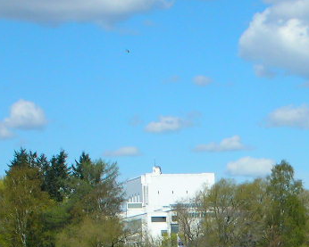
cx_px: 263
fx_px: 1610
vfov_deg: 8.7
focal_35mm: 176
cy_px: 292
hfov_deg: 10.9
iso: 50
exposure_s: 1/110
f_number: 11.3
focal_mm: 10.1
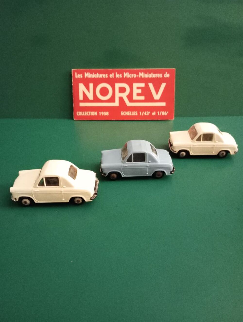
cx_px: 122
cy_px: 161
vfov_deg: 63.4
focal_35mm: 28
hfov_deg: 49.9
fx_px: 261
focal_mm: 4.27
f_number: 1.8
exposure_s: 1/10
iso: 5467
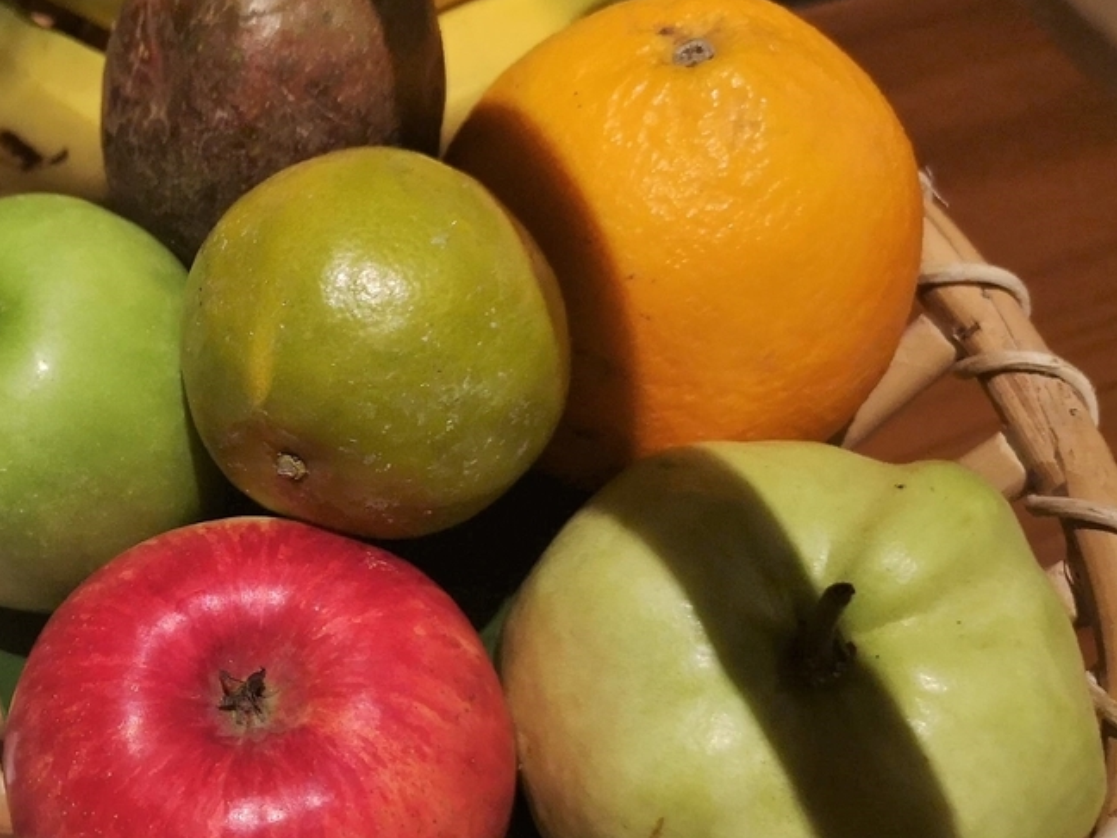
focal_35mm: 50
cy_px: 519
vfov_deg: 29.0
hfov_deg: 36.0
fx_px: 1613
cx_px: 128
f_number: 1.8
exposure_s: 1/120
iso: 640
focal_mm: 3.95
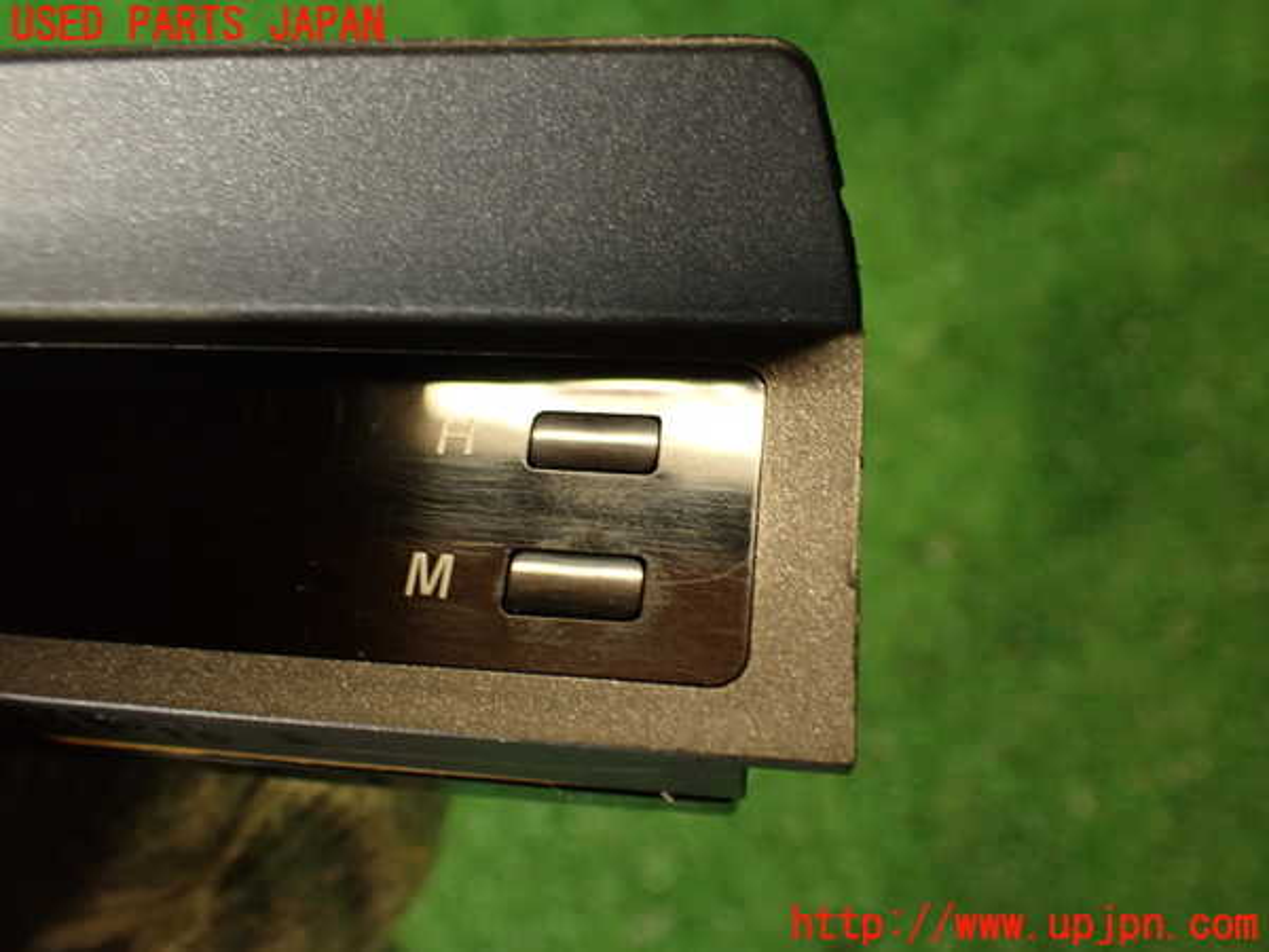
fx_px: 1173
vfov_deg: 44.2
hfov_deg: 56.8
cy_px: 476
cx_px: 634
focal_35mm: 32
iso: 200
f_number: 2.4
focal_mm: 5.79
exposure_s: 1/30
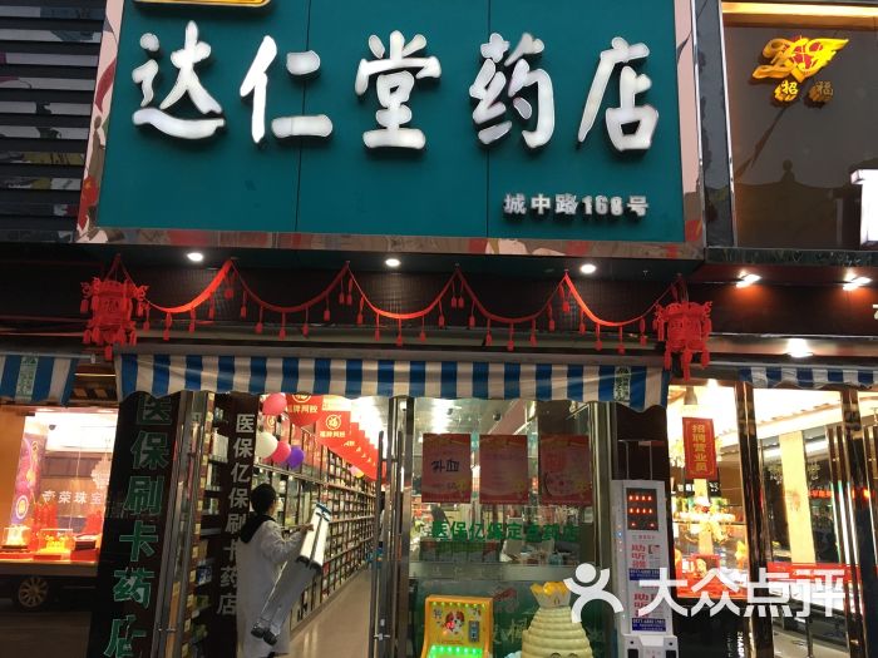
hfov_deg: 61.7
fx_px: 736
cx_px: 439
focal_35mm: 29
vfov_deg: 48.2
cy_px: 329
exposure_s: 1/33
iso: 125
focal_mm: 4.15
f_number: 2.2
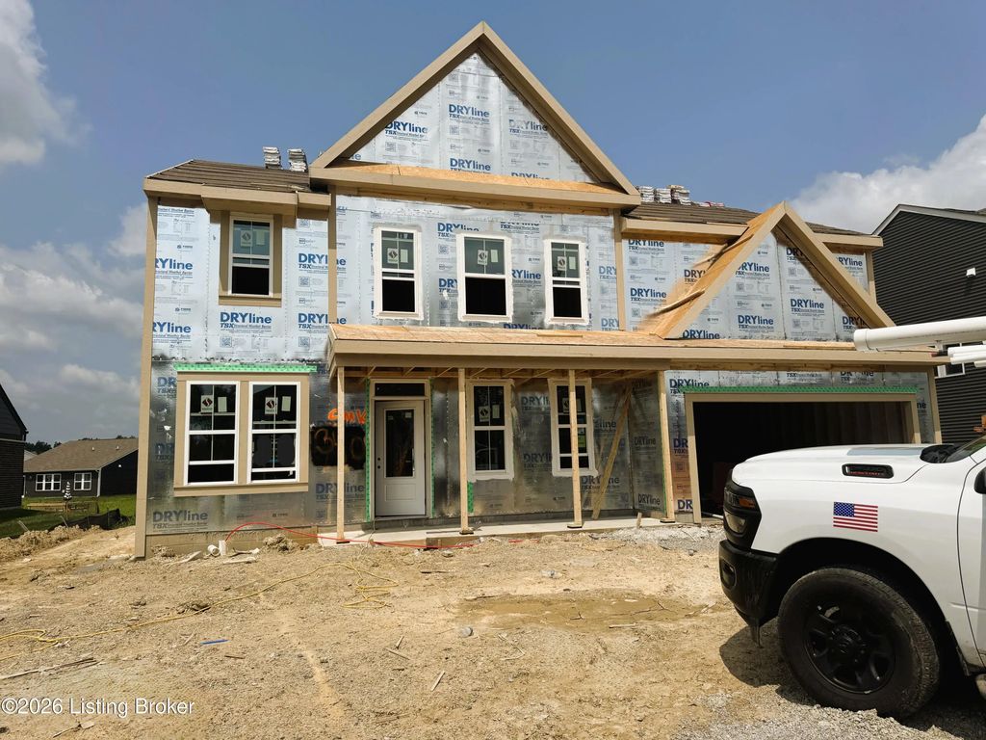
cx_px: 493
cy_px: 370
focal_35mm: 24
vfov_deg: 56.8
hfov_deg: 71.6
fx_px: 684
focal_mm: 6.76
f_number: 1.78
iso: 80
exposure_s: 1/12346
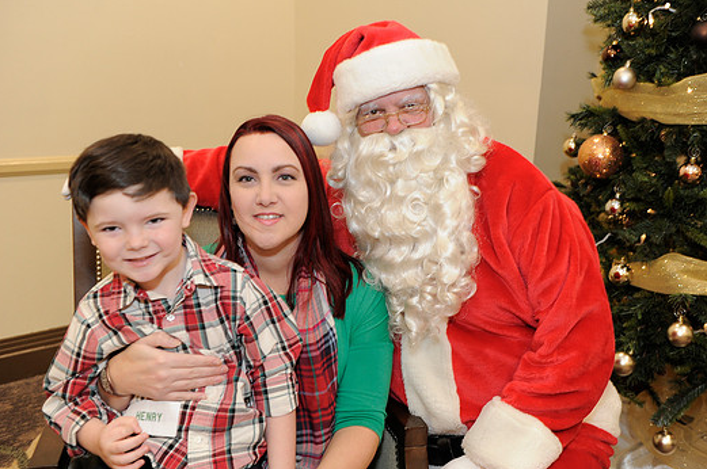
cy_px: 236
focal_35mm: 39
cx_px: 385
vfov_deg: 34.1
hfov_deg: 49.5
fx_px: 765
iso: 1600
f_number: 4
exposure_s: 1/100
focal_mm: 35
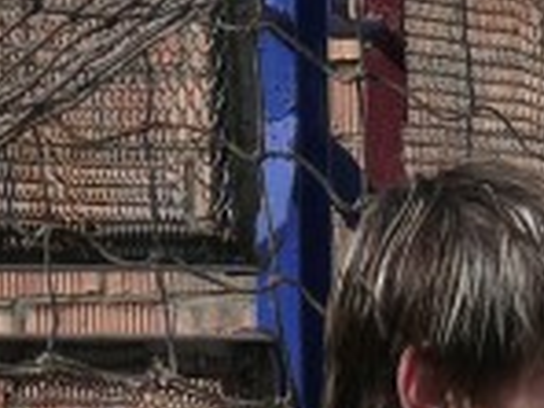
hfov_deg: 1.9
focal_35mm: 1052
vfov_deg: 1.4
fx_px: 16532
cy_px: 412
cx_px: 474
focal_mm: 33
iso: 100
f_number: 6.3
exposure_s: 1/500
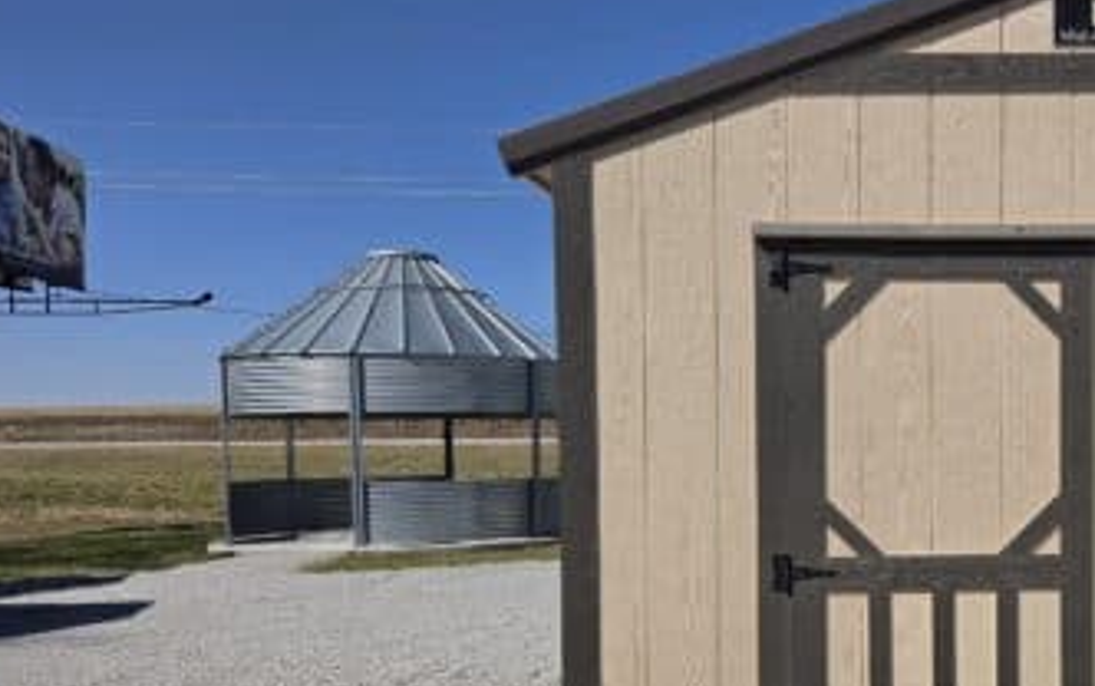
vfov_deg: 28.9
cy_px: 501
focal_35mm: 44
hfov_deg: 42.0
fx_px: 1314
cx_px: 960
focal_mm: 5.4
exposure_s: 1/7734
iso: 80
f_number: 1.8
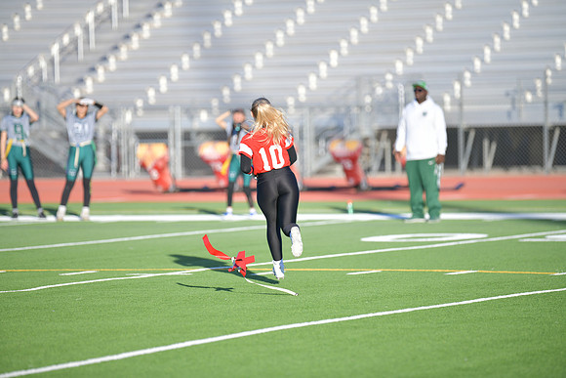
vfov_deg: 5.5
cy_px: 189
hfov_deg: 8.2
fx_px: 3931
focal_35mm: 250
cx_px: 283
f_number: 2.8
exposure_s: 1/800
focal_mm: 250
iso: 64
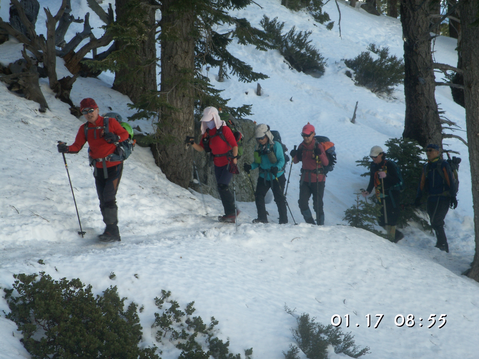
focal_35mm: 111
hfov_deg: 17.7
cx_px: 240
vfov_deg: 13.3
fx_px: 1536
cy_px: 180
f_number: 8
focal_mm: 23.1
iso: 50
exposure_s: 1/50
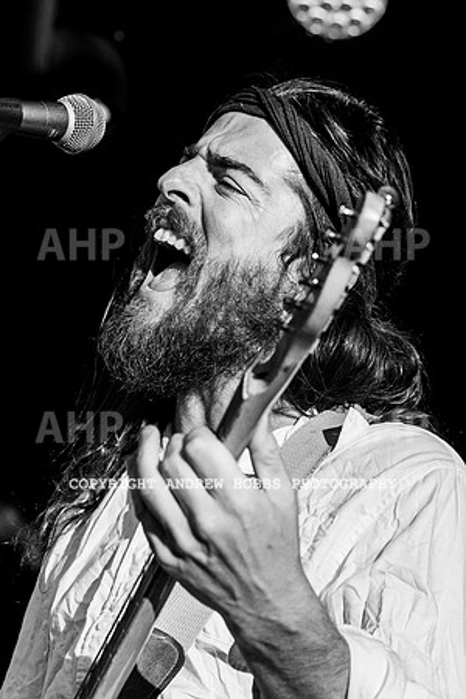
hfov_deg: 9.6
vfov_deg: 14.4
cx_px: 122
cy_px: 237
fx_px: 2767
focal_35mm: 143
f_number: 4.5
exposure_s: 1/5000
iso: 1250
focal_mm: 70
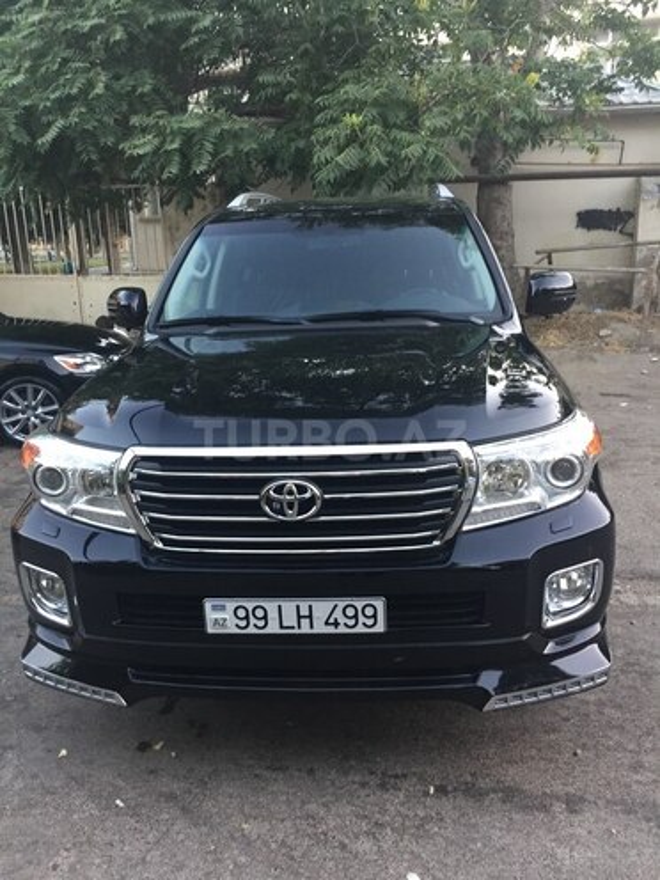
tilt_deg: -14.4
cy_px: 440
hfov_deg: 48.2
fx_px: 737
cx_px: 330
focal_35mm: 29
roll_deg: +0.8
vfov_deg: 61.7
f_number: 2.2
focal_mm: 4.15
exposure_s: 1/33
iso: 125
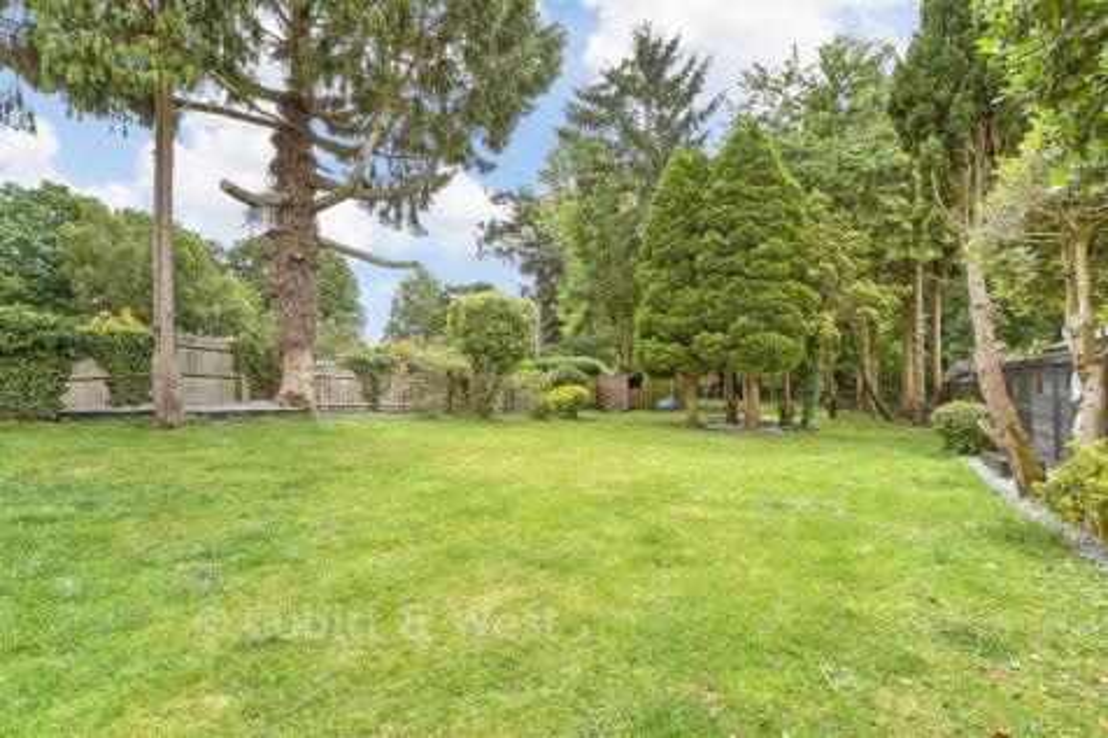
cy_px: 369
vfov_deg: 77.3
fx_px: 461
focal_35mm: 15
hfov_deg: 100.4
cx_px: 554
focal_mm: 10
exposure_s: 1/60
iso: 160
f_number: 8
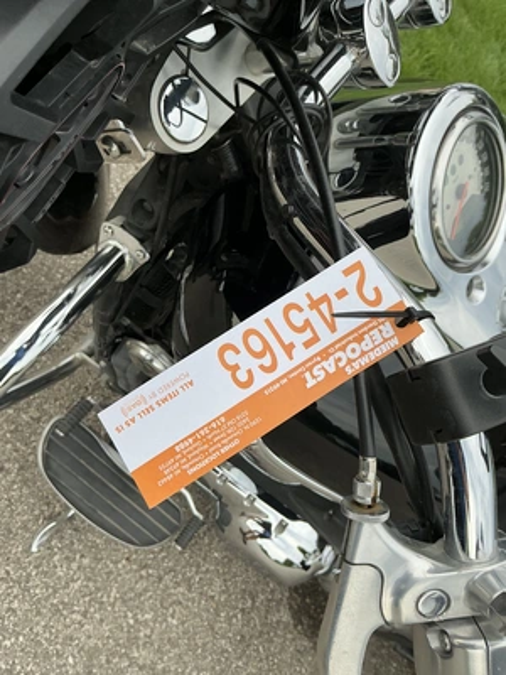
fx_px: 546
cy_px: 338
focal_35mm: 28
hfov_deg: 49.7
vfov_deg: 63.4
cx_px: 253
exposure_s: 1/495
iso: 25
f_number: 1.8
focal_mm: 3
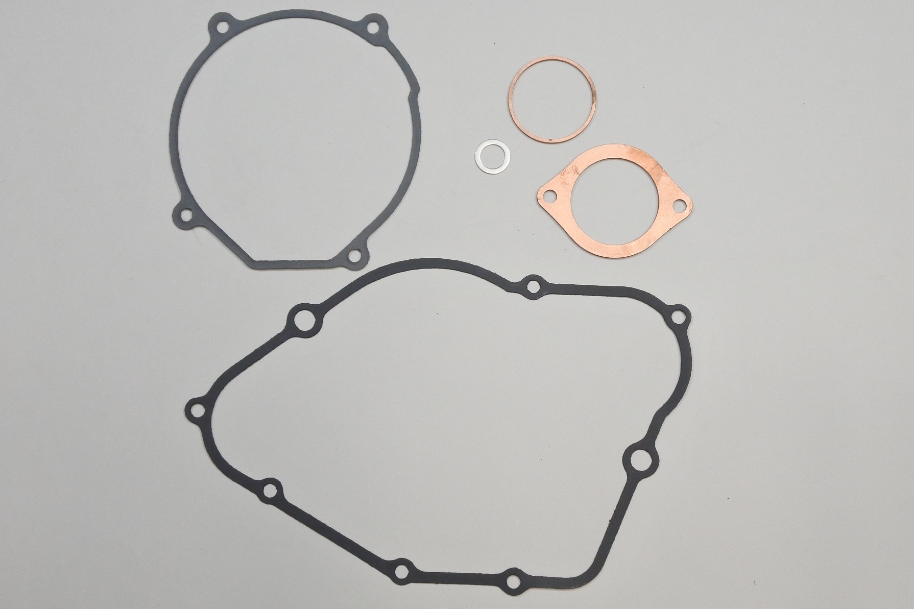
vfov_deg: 24.6
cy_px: 300
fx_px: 1396
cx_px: 461
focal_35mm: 55
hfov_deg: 36.2
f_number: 4.8
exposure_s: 1/125
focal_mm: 20.1
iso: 720
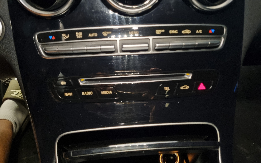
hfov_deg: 66.5
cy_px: 80
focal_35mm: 28
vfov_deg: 44.5
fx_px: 199
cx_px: 129
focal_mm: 5.4
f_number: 1.8
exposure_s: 1/26
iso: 1000
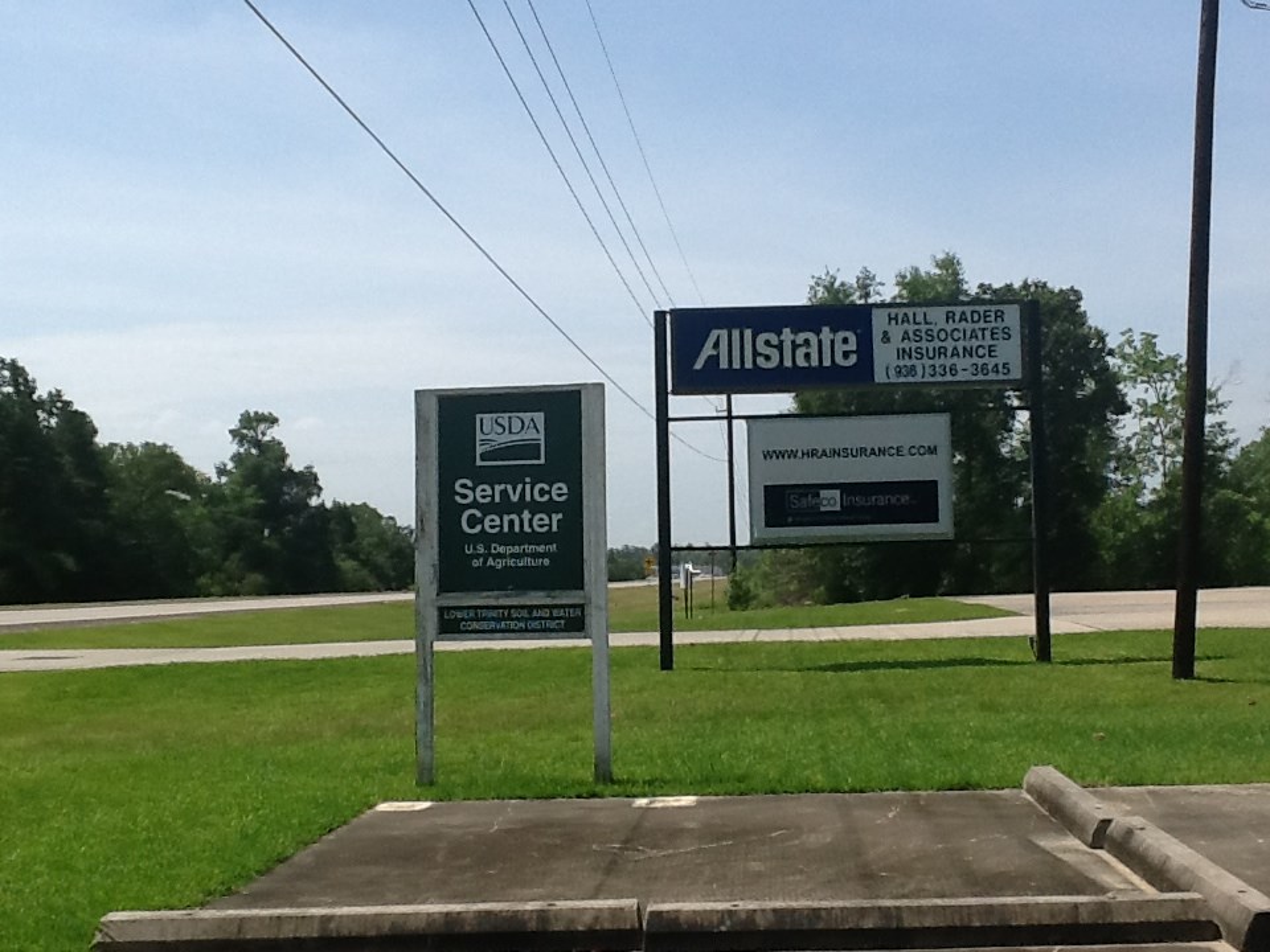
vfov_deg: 44.2
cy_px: 476
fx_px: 1174
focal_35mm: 32
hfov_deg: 56.8
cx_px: 635
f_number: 2.4
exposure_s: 1/1783
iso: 64
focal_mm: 2.03
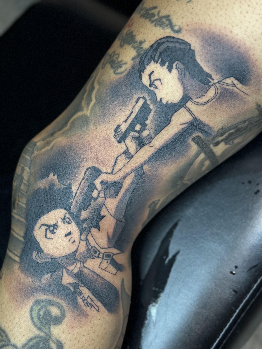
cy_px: 174
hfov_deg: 30.3
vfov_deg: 39.7
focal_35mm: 48
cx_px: 131
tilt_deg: -60.5
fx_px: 484
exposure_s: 1/120
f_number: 1.78
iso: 160
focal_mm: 6.86
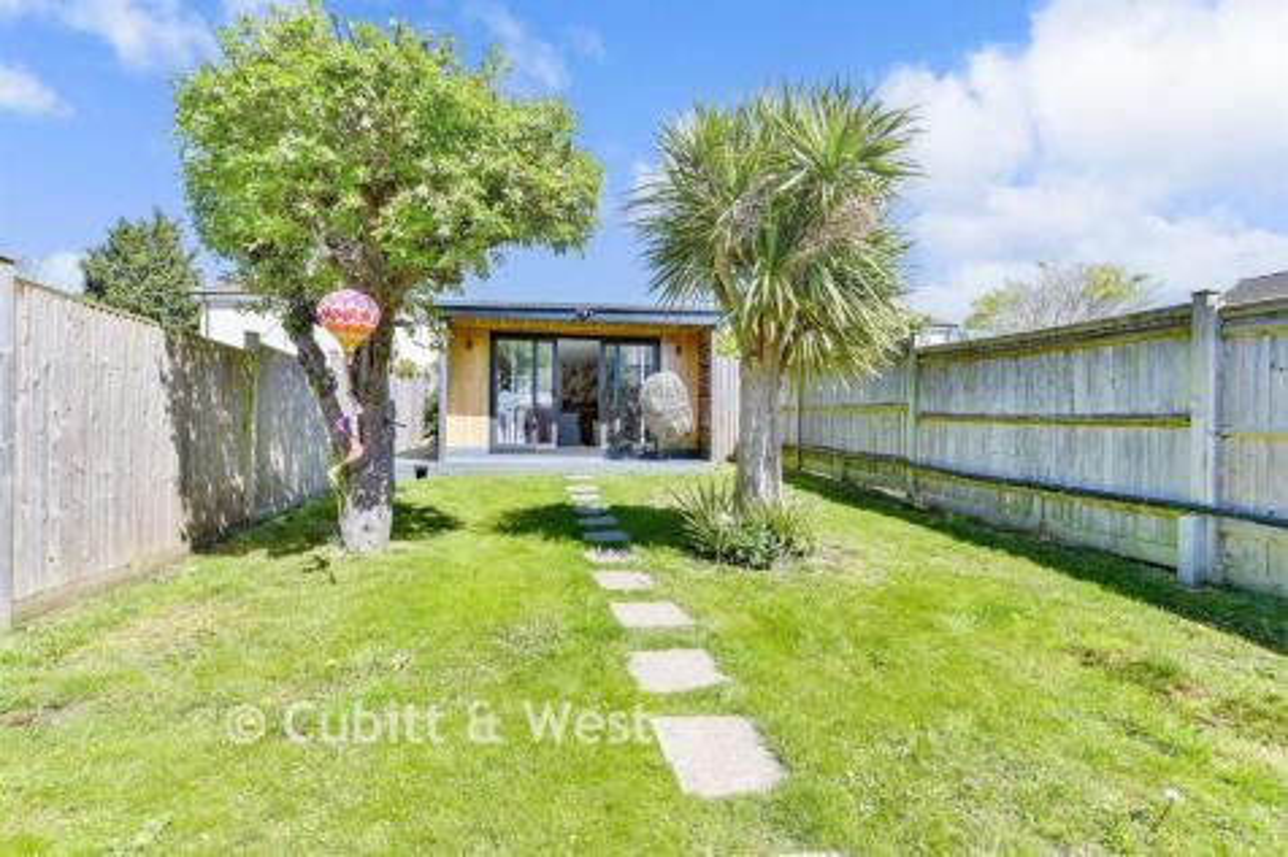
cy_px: 428
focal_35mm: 16
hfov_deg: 96.8
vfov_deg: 73.7
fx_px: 572
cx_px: 644
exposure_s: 1/40
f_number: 8
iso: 100
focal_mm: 11
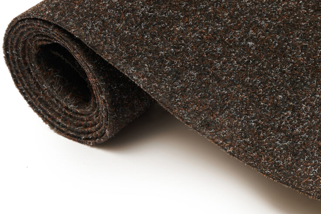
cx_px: 206
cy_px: 76
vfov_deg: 20.8
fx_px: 582
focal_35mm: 65
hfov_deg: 30.7
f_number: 9
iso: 160
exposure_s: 1/160
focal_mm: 46.9
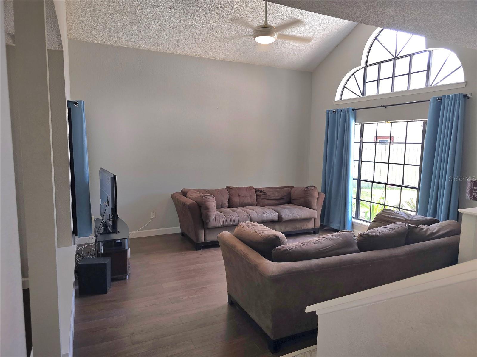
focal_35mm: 23
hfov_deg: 73.9
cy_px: 178
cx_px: 238
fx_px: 317
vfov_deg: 58.9
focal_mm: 6.3
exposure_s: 1/60.2
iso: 50
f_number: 1.7
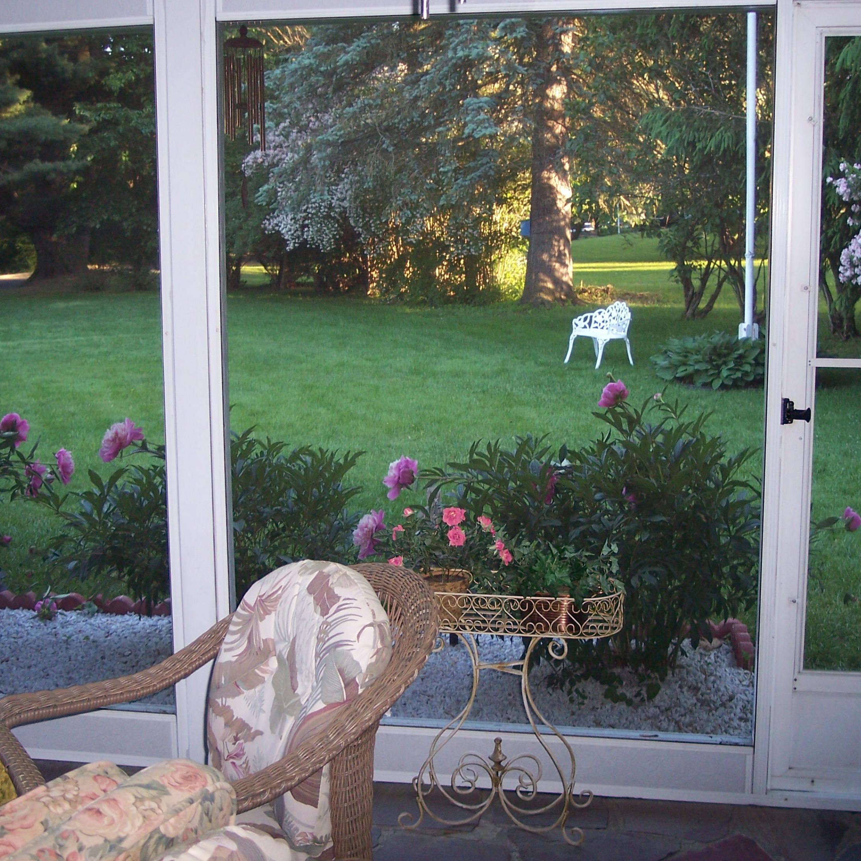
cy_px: 425
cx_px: 401
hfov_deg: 36.0
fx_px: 1323
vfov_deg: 36.1
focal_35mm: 47
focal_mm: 8
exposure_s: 1/60
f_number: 2.8
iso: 140
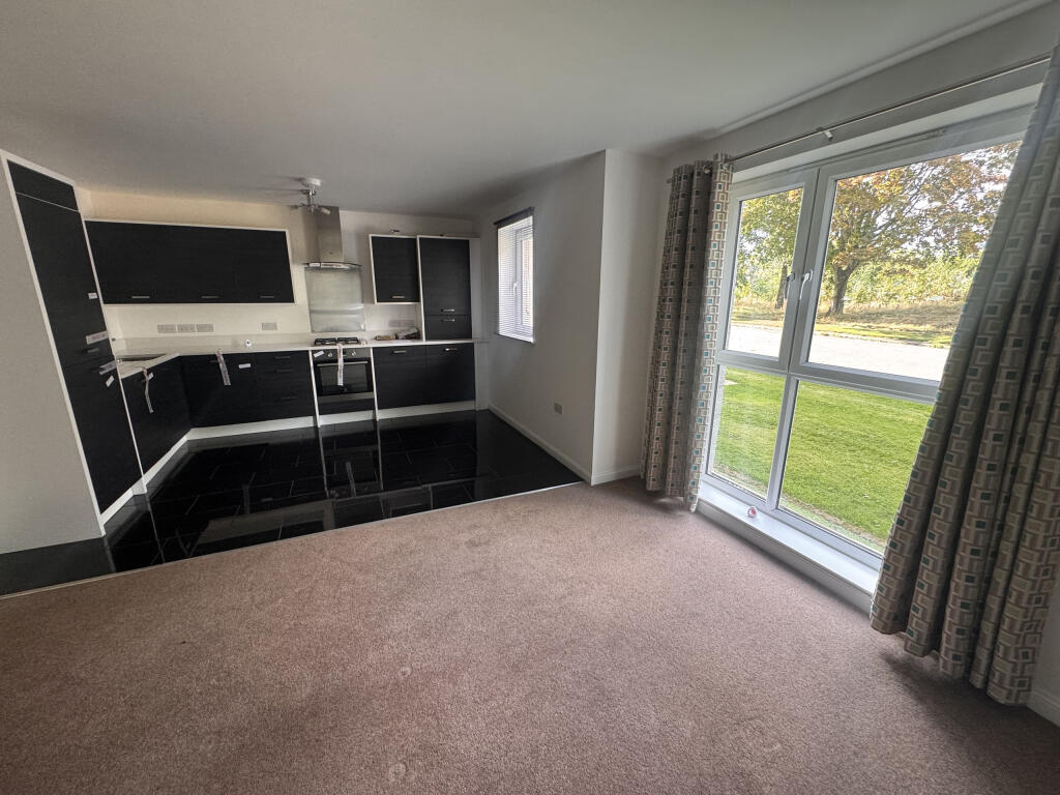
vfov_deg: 85.7
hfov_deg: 102.1
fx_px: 429
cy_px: 398
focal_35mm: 14
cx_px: 530
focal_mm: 2.22
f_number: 2.2
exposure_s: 1/99
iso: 200
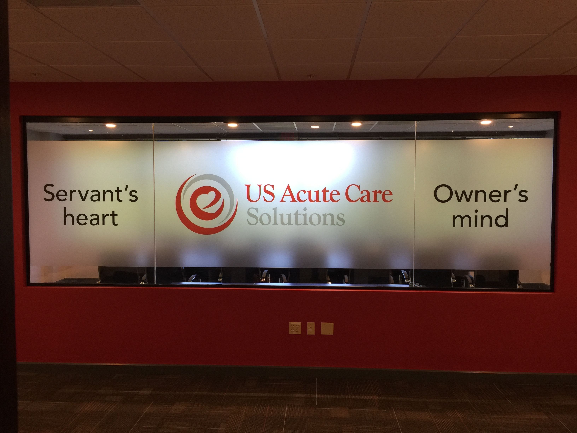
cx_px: 288
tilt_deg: -3.1
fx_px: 483
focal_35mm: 29
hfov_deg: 61.7
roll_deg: +0.5
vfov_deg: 48.2
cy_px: 216
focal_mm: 4.15
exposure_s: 1/15
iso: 40
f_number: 2.2
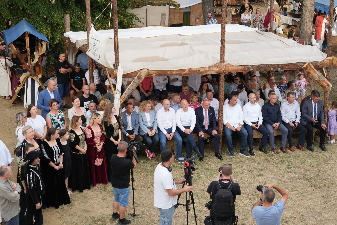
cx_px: 168
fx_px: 534
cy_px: 112
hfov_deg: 35.1
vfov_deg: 23.8
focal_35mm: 57
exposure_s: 1/200
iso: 800
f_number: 8
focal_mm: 57
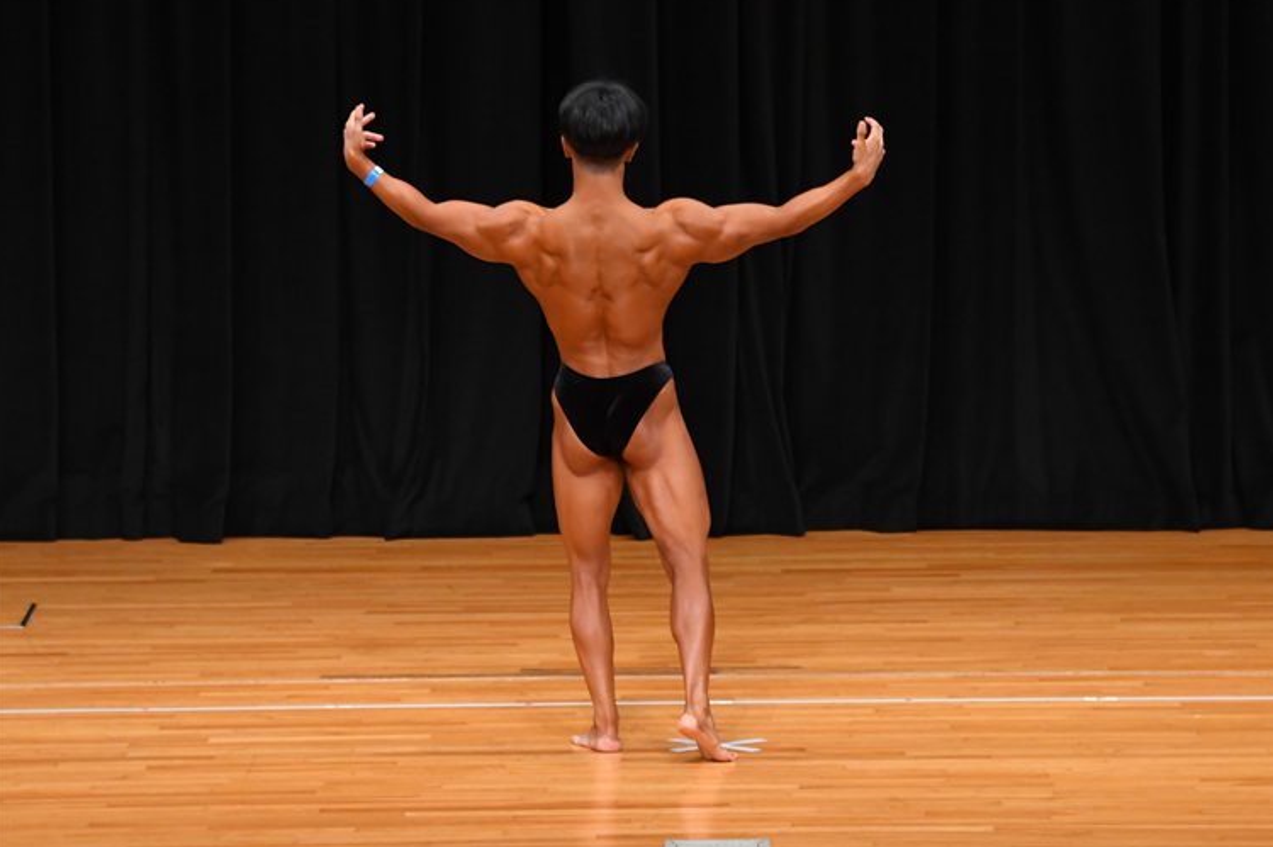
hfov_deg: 8.3
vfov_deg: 5.5
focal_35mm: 248
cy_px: 426
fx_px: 8763
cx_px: 651
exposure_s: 1/400
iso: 3200
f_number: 5.6
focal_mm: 160
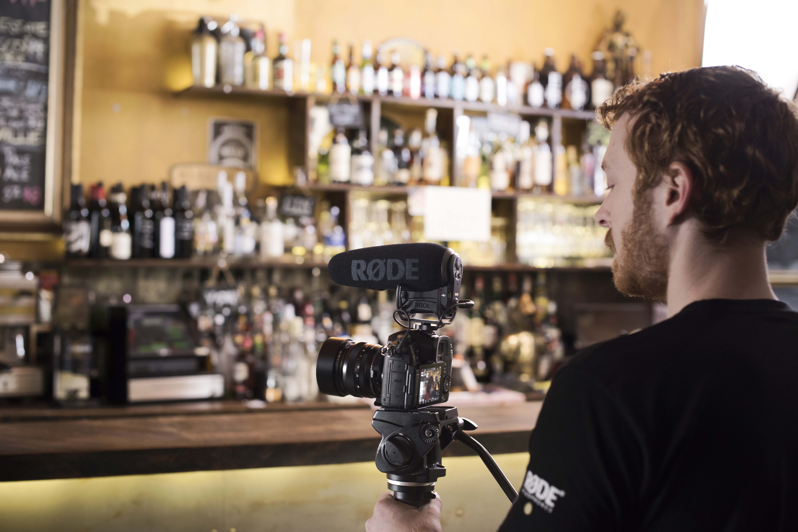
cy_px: 266
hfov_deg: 39.6
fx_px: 1109
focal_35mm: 50
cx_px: 399
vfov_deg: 27.0
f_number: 3.5
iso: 800
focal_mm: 50
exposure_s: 1/80
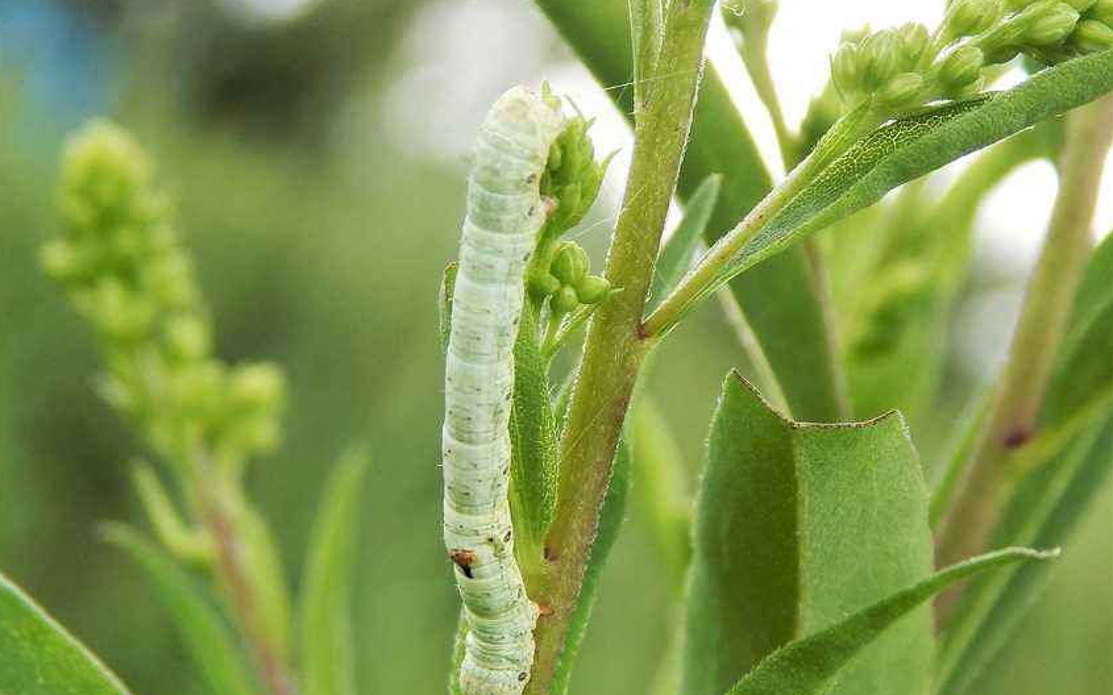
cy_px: 396
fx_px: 2760
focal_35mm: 91
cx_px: 554
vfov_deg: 14.4
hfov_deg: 22.8
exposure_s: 1/160
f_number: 4.3
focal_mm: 15.3
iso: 125
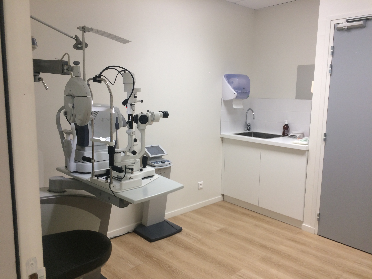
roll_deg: -1.0
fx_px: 312
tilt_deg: -11.0
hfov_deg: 61.7
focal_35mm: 29
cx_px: 186
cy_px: 140
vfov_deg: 48.2
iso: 50
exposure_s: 1/50
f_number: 2.2
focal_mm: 4.15
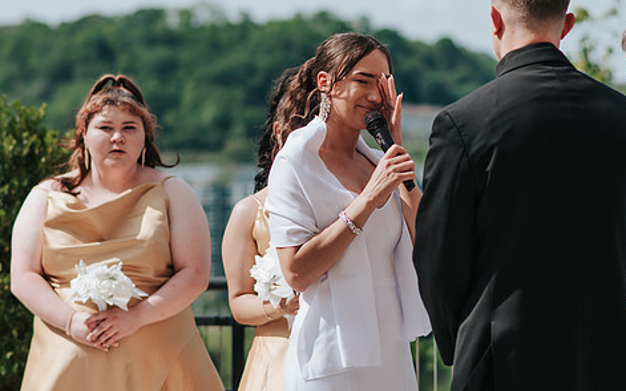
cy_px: 199
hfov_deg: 13.1
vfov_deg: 8.2
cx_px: 381
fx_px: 2729
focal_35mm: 160
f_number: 2.8
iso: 100
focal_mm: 85
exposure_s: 1/2000
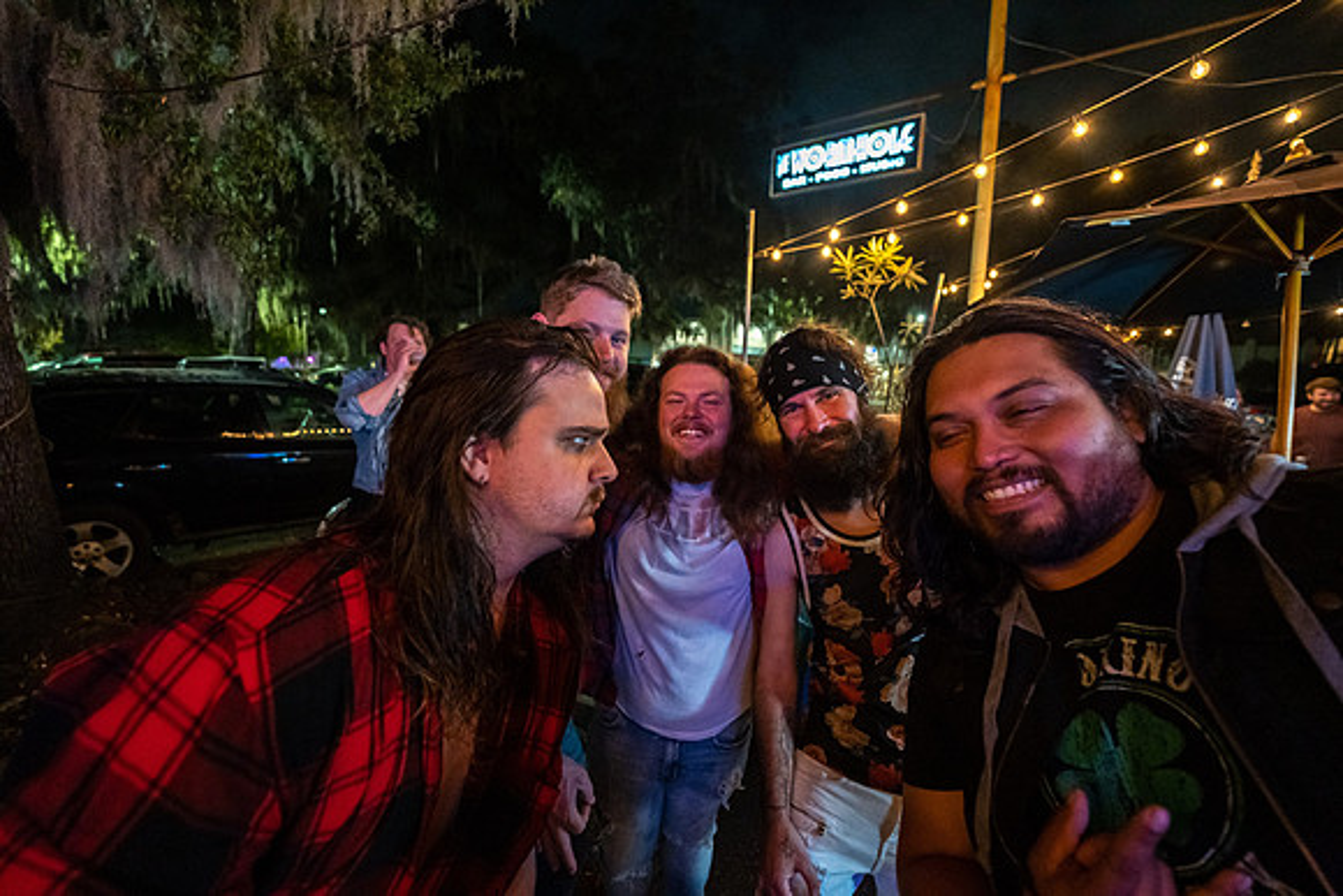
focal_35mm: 14
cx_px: 672
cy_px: 448
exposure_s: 1/80
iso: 3200
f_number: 2.8
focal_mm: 14
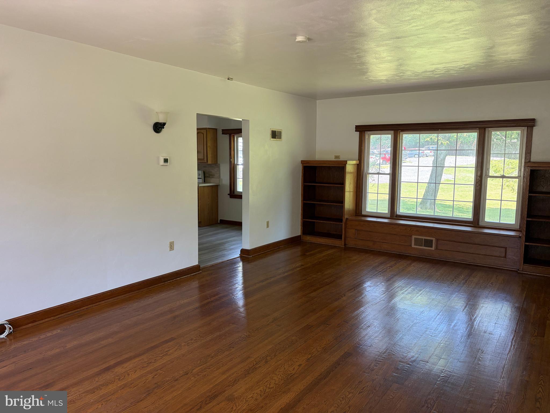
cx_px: 275
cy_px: 206
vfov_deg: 53.1
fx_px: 413
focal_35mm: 26
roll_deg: -0.2
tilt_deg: -5.4
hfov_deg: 67.3
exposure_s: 1/121
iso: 125
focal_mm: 5.96
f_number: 1.6
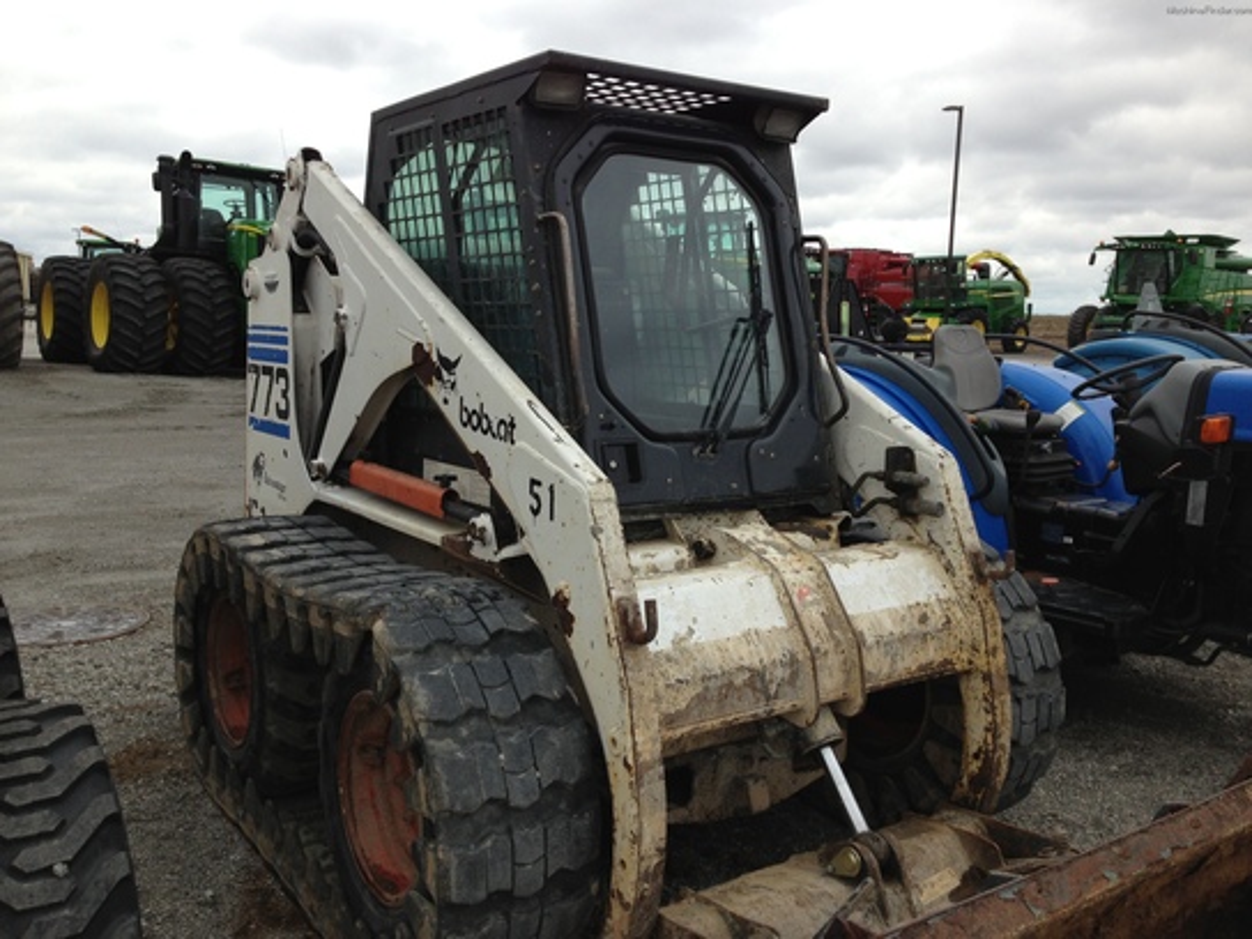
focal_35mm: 33
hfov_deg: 55.4
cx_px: 626
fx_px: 1194
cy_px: 470
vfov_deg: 42.9
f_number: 2.4
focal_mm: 4.13
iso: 50
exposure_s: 1/889
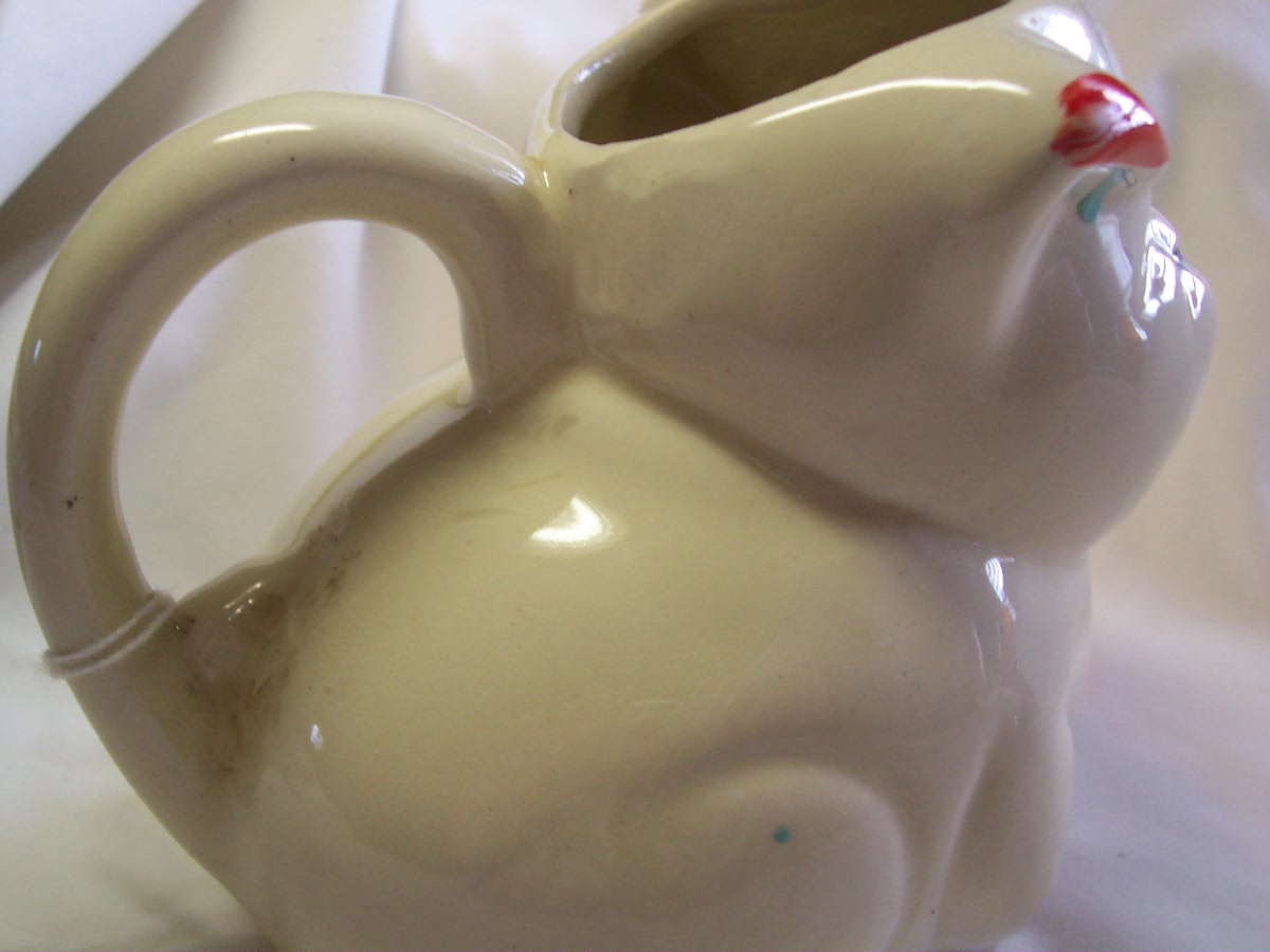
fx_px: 1357
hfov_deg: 50.1
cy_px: 476
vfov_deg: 38.7
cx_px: 635
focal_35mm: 37
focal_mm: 5.6
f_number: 2.8
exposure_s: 1/60
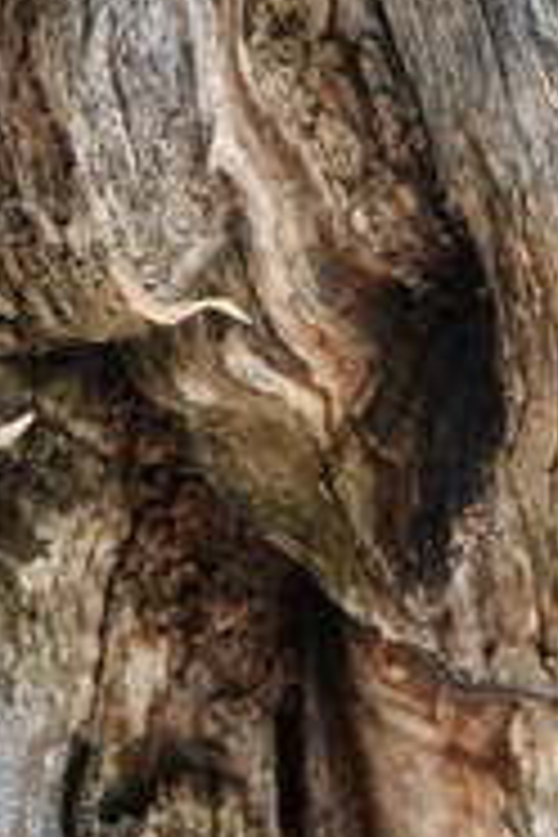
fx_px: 21016
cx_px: 1136
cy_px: -108
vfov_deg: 2.3
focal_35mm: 904
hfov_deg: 1.5
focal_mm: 60.29
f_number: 4
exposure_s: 1/160
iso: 800
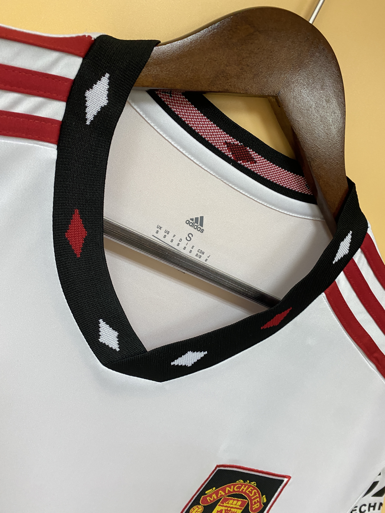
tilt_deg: -6.5
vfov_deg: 67.3
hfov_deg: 53.1
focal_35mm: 26
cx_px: 192
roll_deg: -30.1
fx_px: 386
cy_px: 256
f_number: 1.8
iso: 200
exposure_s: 1/50
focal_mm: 4.25
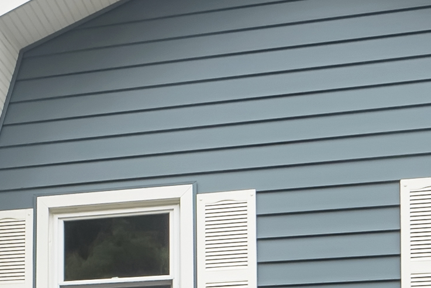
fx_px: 1103
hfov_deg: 20.8
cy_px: 461
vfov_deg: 13.8
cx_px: -72
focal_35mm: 92
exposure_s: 1/125
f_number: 8
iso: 100
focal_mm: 16
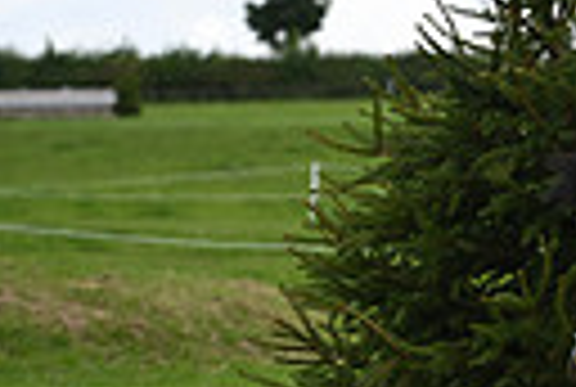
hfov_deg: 4.0
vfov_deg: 2.7
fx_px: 8115
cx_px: 1264
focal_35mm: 506
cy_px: -268
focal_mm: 112
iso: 360
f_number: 4.5
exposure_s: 1/1250
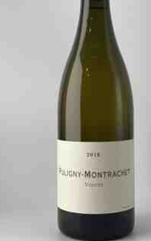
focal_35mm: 69
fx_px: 454
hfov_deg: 18.8
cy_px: 96
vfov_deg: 29.7
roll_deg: -0.5
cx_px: 96
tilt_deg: +1.0
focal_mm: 6
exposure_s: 1/122
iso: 50
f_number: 2
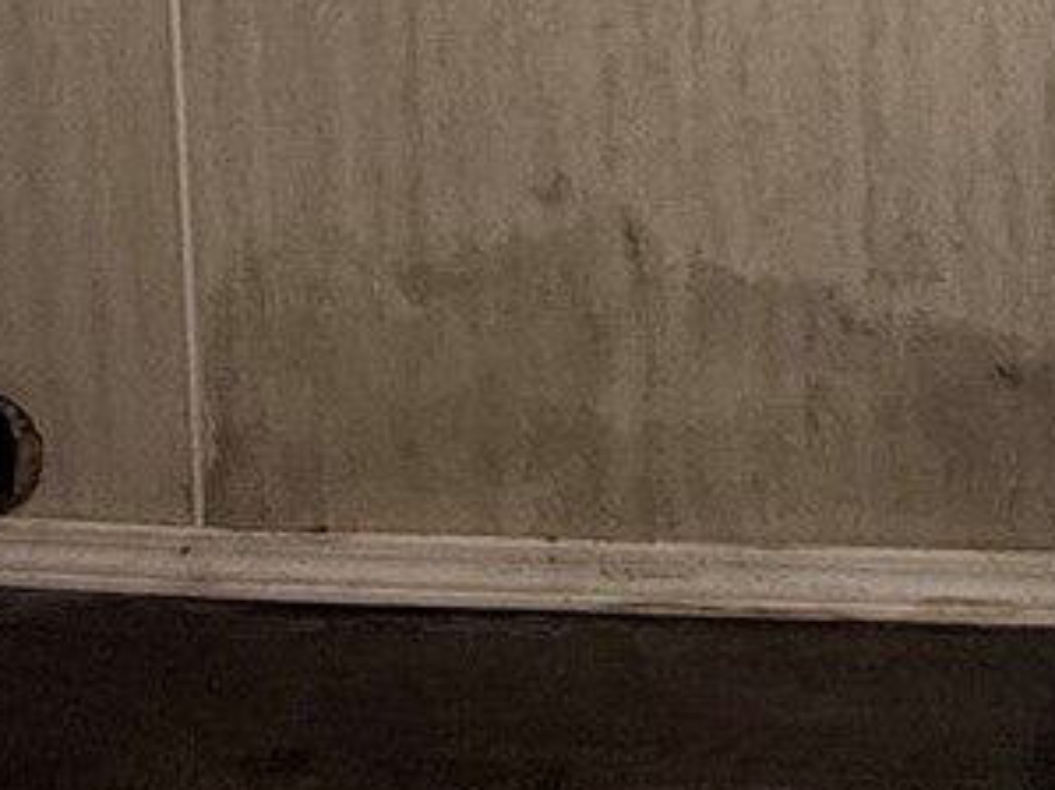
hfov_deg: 21.1
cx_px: 1048
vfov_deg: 13.4
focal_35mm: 90
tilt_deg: -3.5
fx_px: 2742
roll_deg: +2.0
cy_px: -910
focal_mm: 2.22
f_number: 2.2
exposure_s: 1/60
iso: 250
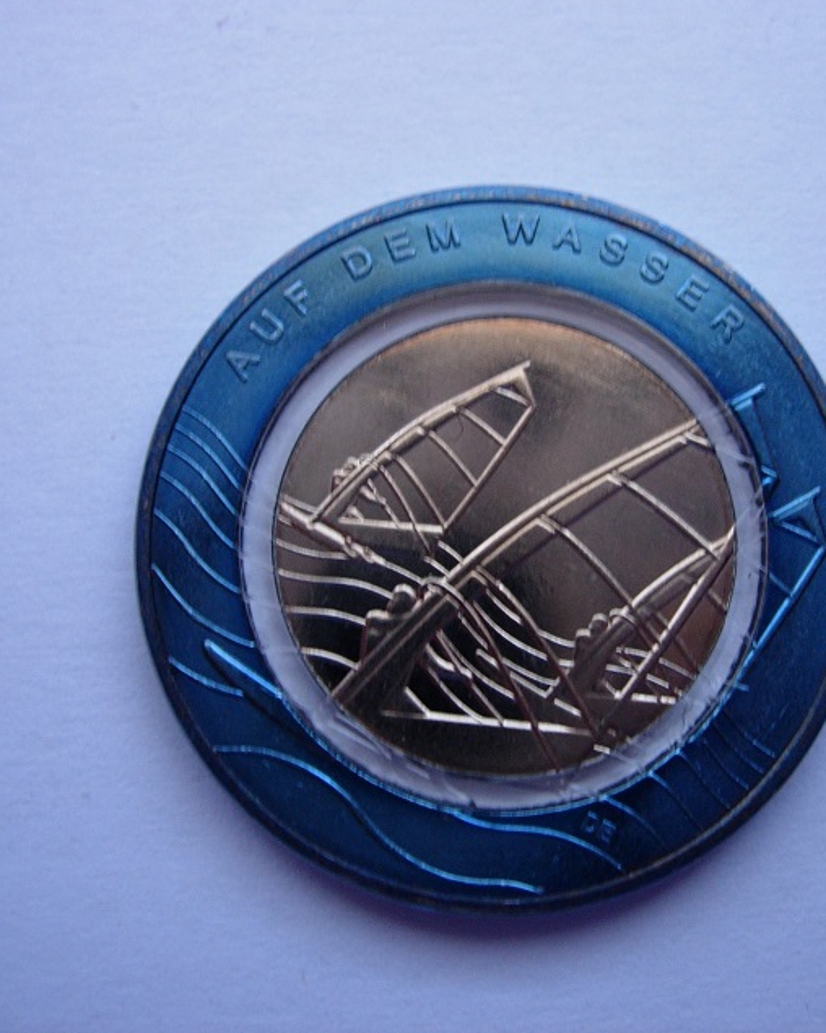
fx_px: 1528
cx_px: 494
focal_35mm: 50
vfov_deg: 37.3
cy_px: 512
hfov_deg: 30.2
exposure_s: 1/32
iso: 91
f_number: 2.8
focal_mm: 7.8
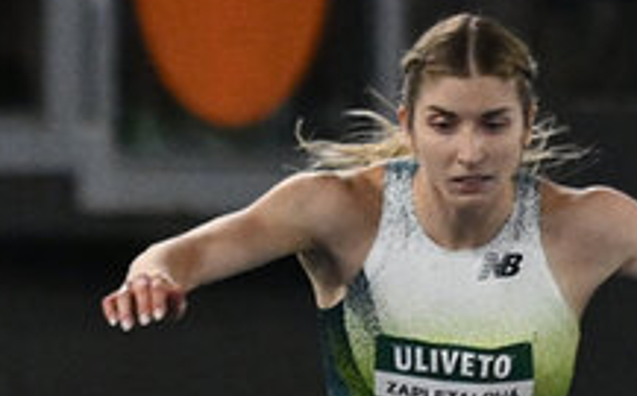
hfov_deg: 1.2
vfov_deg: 0.7
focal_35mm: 1781
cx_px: 528
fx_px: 30879
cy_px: 675
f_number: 6
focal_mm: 370
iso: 2800
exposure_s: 1/1000
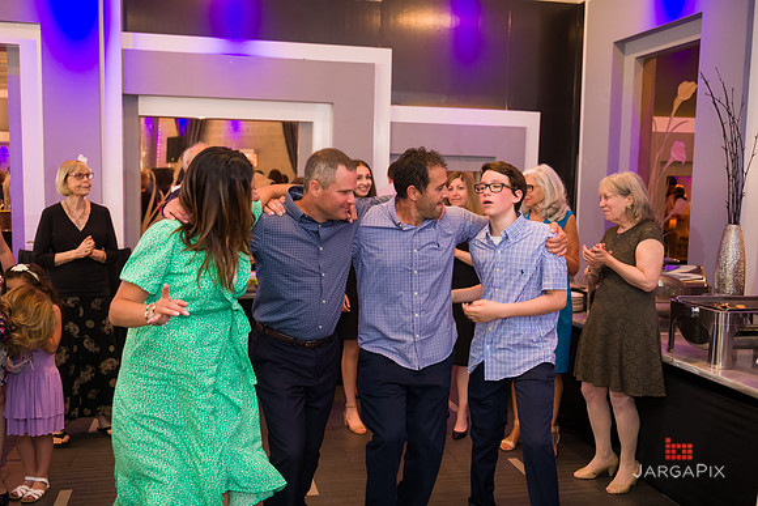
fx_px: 737
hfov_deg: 54.4
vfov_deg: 37.9
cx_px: 379
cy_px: 253
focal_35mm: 35
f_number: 3.2
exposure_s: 1/125
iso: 1250
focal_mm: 35
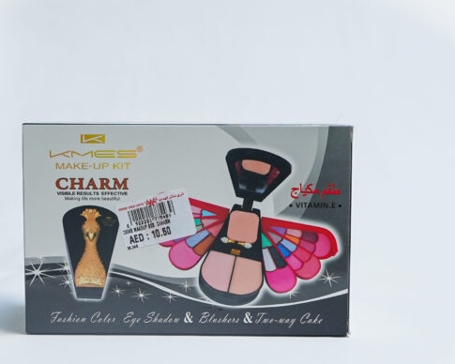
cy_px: 201
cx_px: 200
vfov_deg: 23.5
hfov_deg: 29.1
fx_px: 875
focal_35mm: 65
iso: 800
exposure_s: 1/160
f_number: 5
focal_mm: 32
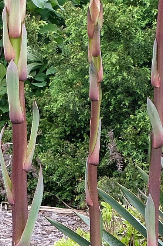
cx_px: -90
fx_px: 2036
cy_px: 318
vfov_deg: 6.8
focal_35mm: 299
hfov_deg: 4.6
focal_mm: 43.9
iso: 800
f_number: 14
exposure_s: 1/26
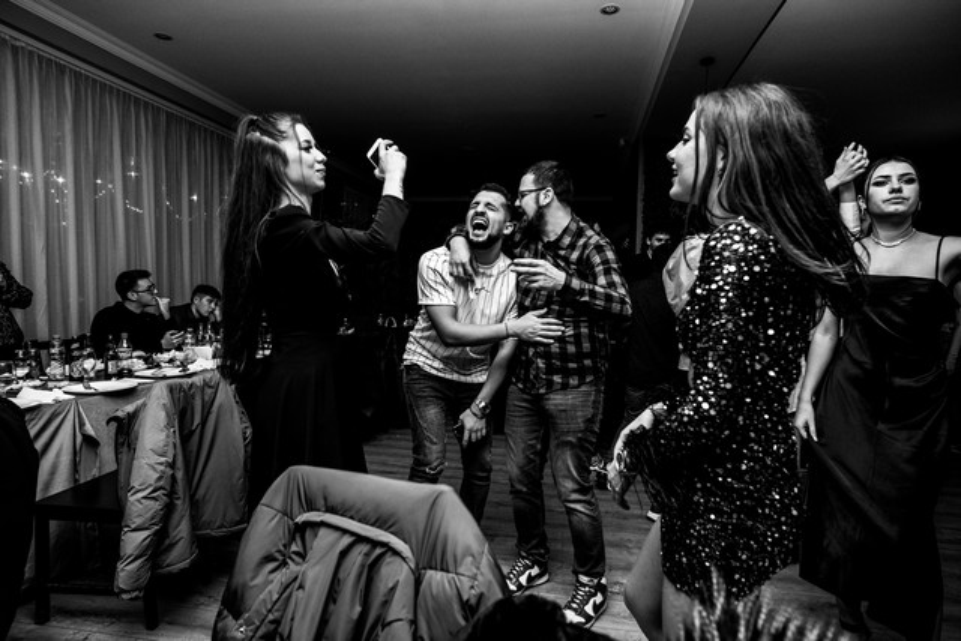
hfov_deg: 84.0
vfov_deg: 62.0
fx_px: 534
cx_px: 480
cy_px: 320
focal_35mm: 20
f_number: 2.5
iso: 640
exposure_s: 1/125
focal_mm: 13
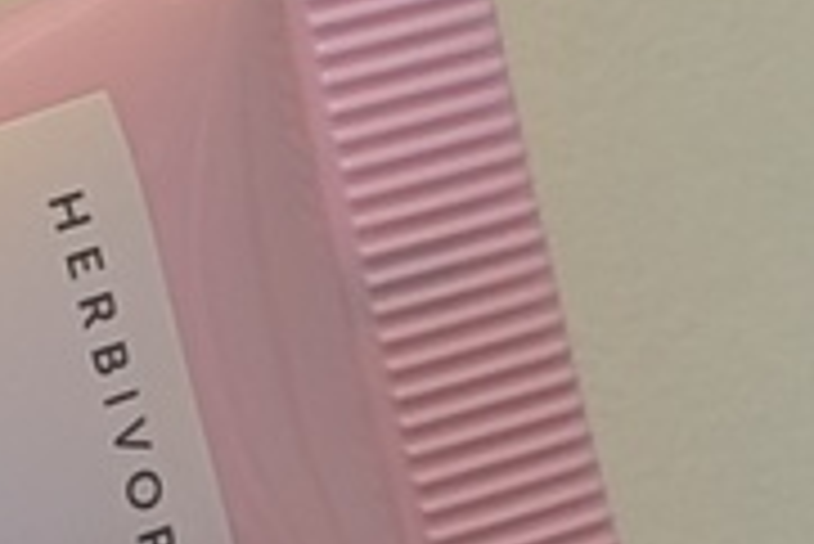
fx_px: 4164
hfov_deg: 10.1
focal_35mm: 184
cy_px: 555
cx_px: -926
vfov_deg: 7.4
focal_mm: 4.53
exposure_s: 1/60
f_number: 1.7
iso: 155
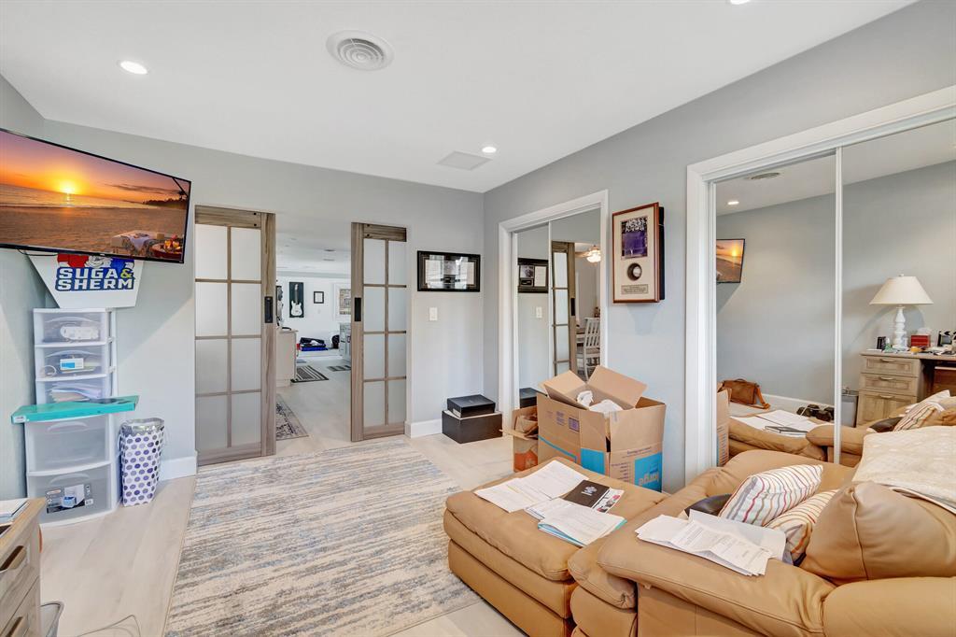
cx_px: 478
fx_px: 398
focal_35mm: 15
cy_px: 318
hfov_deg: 100.4
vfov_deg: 77.3
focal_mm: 10
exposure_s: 1/15
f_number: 8
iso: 1400
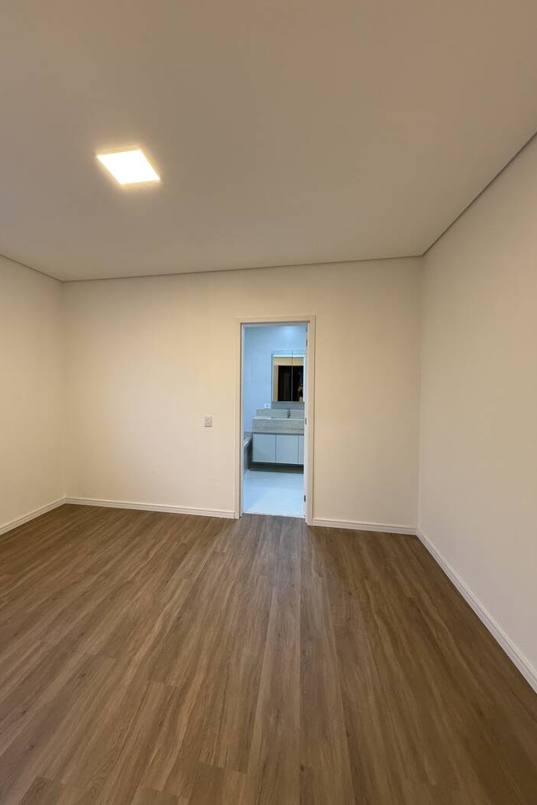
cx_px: 230
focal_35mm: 15
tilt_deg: -1.4
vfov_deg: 100.4
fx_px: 335
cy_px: 397
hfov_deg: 76.9
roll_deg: -1.4
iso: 200
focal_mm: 2.22
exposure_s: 1/60
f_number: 2.2
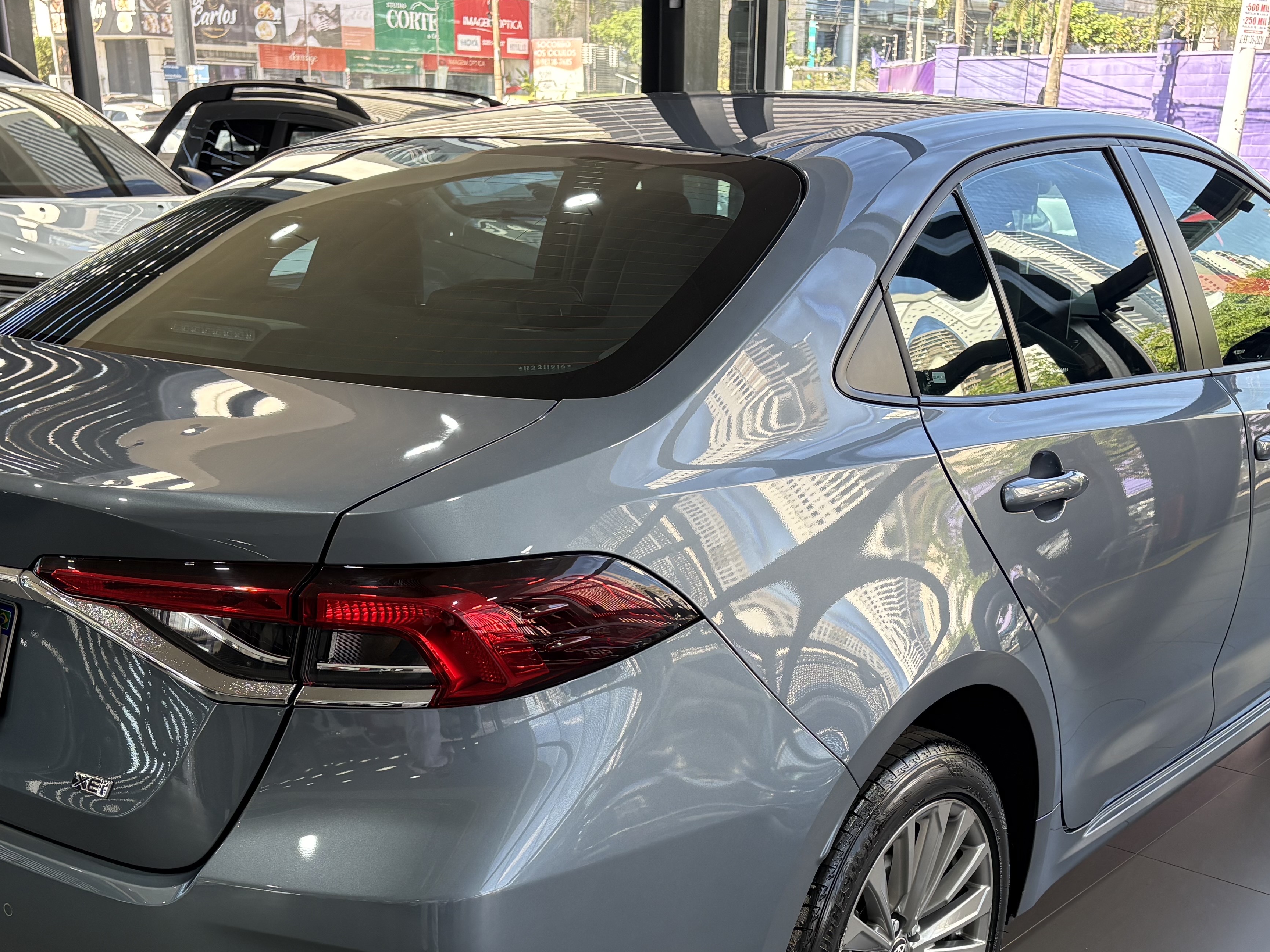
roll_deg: -0.4
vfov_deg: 32.7
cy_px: 755
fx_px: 1577
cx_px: 655
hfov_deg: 43.8
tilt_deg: -21.6
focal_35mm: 43
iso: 80
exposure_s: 1/228
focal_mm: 5.96
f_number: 1.6
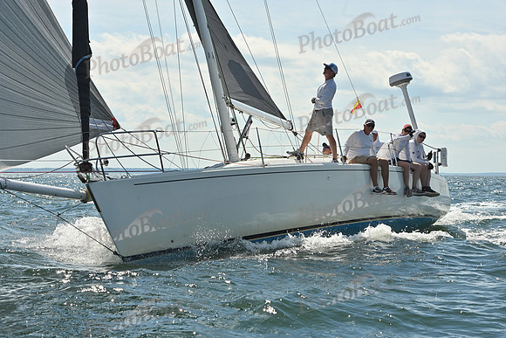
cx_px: 253
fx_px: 1293
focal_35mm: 92
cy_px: 169
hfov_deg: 22.1
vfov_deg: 14.9
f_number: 10
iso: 250
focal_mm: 92
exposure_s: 1/1000
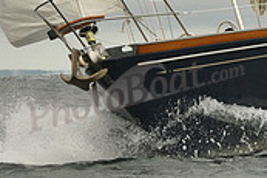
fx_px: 3601
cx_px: 326
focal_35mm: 486
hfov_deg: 4.2
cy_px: -10
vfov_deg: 2.8
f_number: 9
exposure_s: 1/800
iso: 320
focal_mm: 145
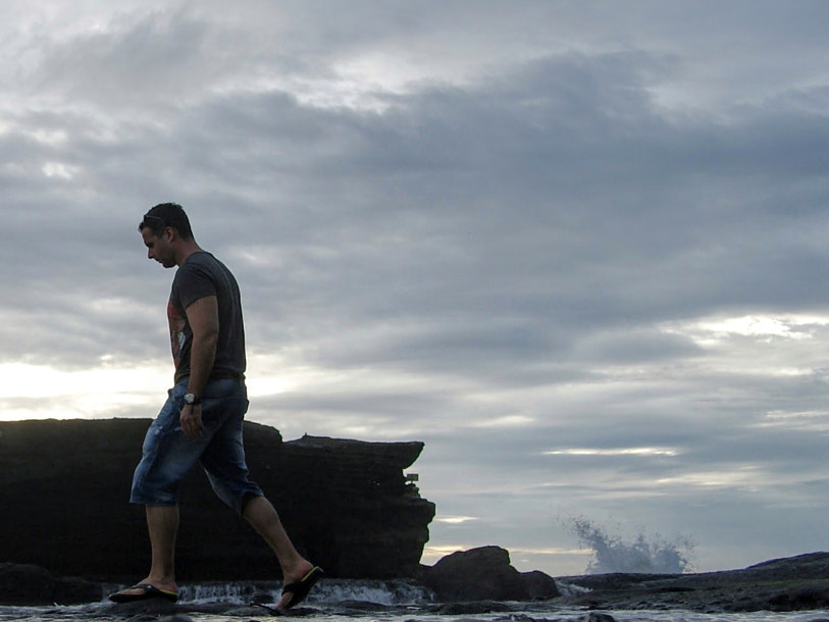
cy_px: 303
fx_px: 1916
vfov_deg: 18.4
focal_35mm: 80
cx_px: 73
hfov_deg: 23.7
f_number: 4
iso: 100
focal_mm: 22
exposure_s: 1/640
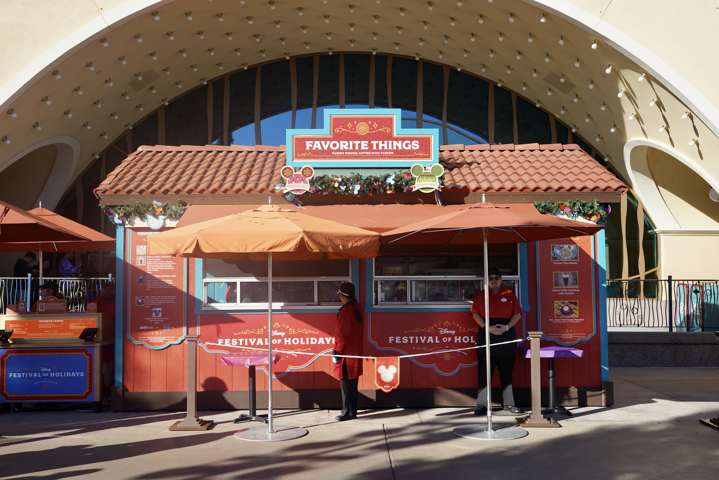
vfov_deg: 36.9
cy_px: 240
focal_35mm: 36
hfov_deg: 53.1
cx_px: 360
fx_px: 719
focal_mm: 36
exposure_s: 1/400
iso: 100
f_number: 4.5
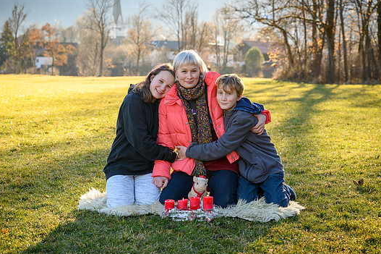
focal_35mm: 77
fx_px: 815
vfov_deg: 17.7
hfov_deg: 26.3
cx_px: 187
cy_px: 130
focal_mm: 70
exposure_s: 1/125
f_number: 5
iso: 100
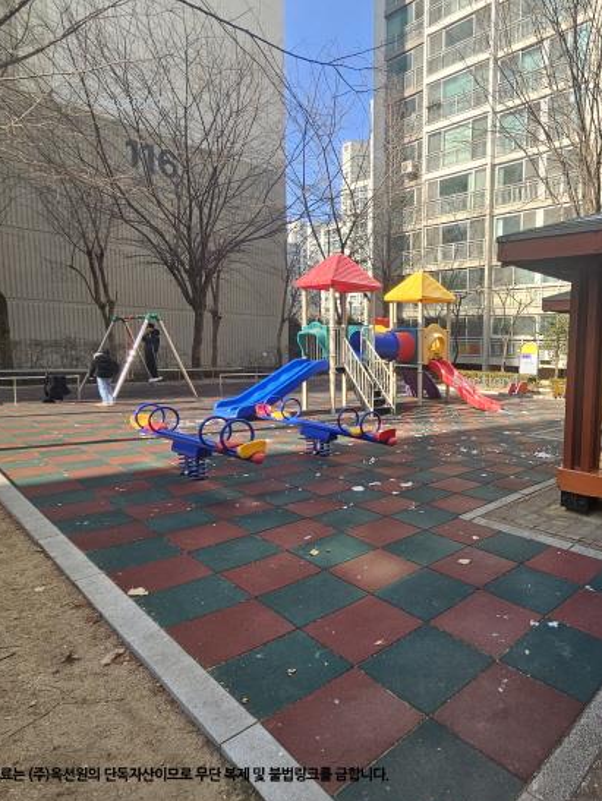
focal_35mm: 19
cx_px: 485
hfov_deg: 62.7
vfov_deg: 84.6
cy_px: 391
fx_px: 440
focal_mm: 2.2
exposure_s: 1/621
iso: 50
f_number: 2.2
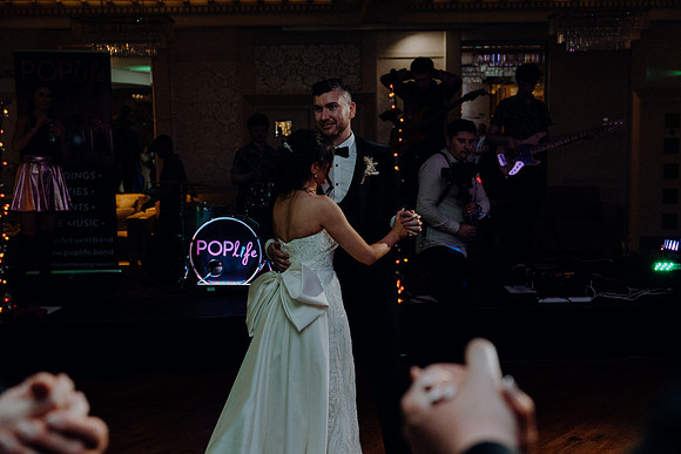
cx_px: 340
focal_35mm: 42
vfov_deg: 31.9
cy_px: 227
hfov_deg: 46.4
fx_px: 795
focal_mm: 42
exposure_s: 1/160
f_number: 3.5
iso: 2500
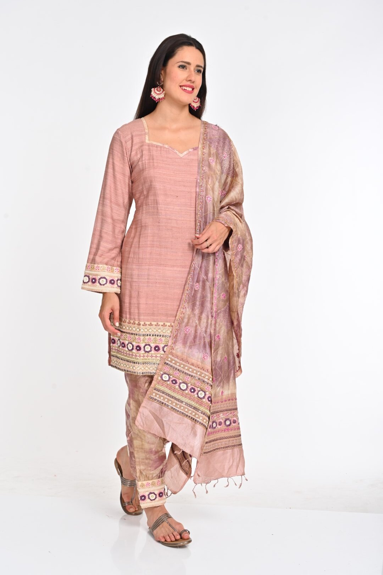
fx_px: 879
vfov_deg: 36.3
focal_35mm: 55
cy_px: 288
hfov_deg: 24.6
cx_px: 192
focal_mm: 55
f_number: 8
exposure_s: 1/160
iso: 320
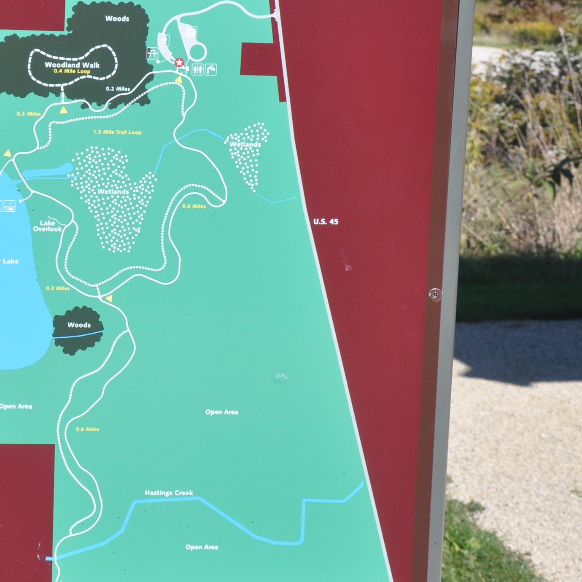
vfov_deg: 19.5
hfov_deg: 19.0
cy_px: 248
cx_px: 21
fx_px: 1693
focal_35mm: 89
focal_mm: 30
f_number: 9
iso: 200
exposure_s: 1/320
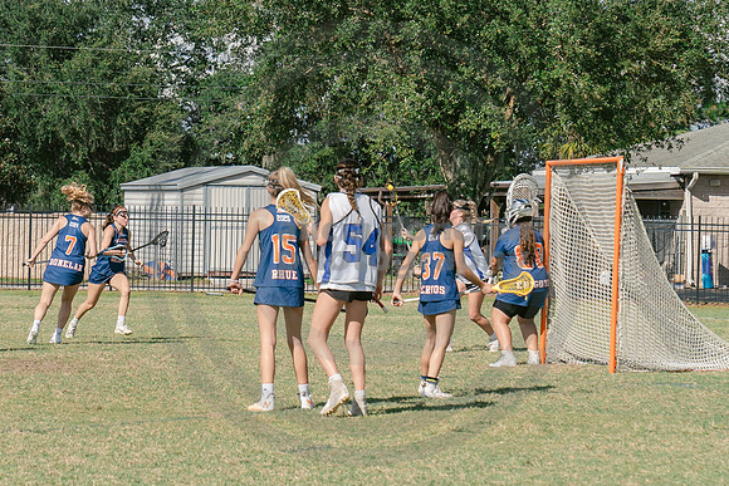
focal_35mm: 165
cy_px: 218
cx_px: 116
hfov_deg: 12.4
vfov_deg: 8.3
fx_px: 3333
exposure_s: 1/1250
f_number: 5.6
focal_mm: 70
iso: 250
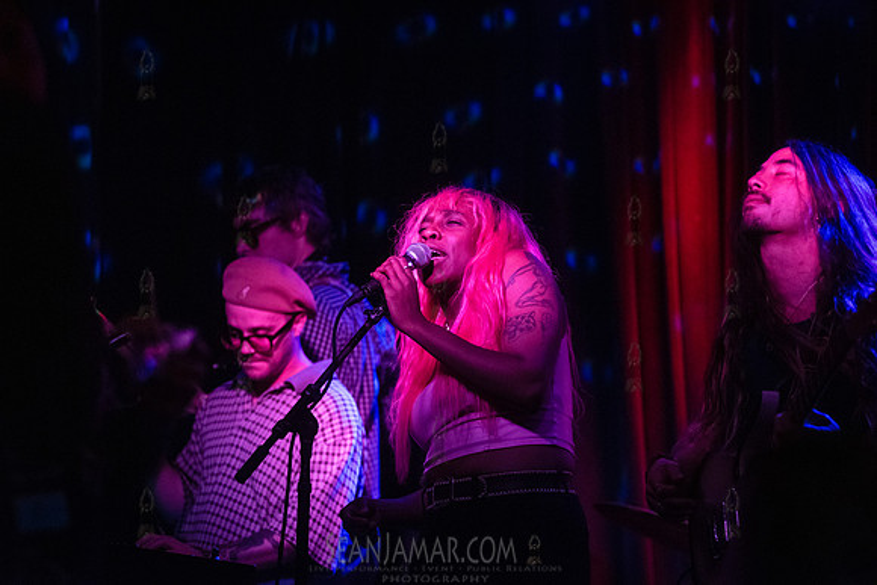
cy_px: 292
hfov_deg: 17.1
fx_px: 2924
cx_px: 438
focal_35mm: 120
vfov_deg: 11.4
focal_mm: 120
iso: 8000
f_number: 2.8
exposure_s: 1/250
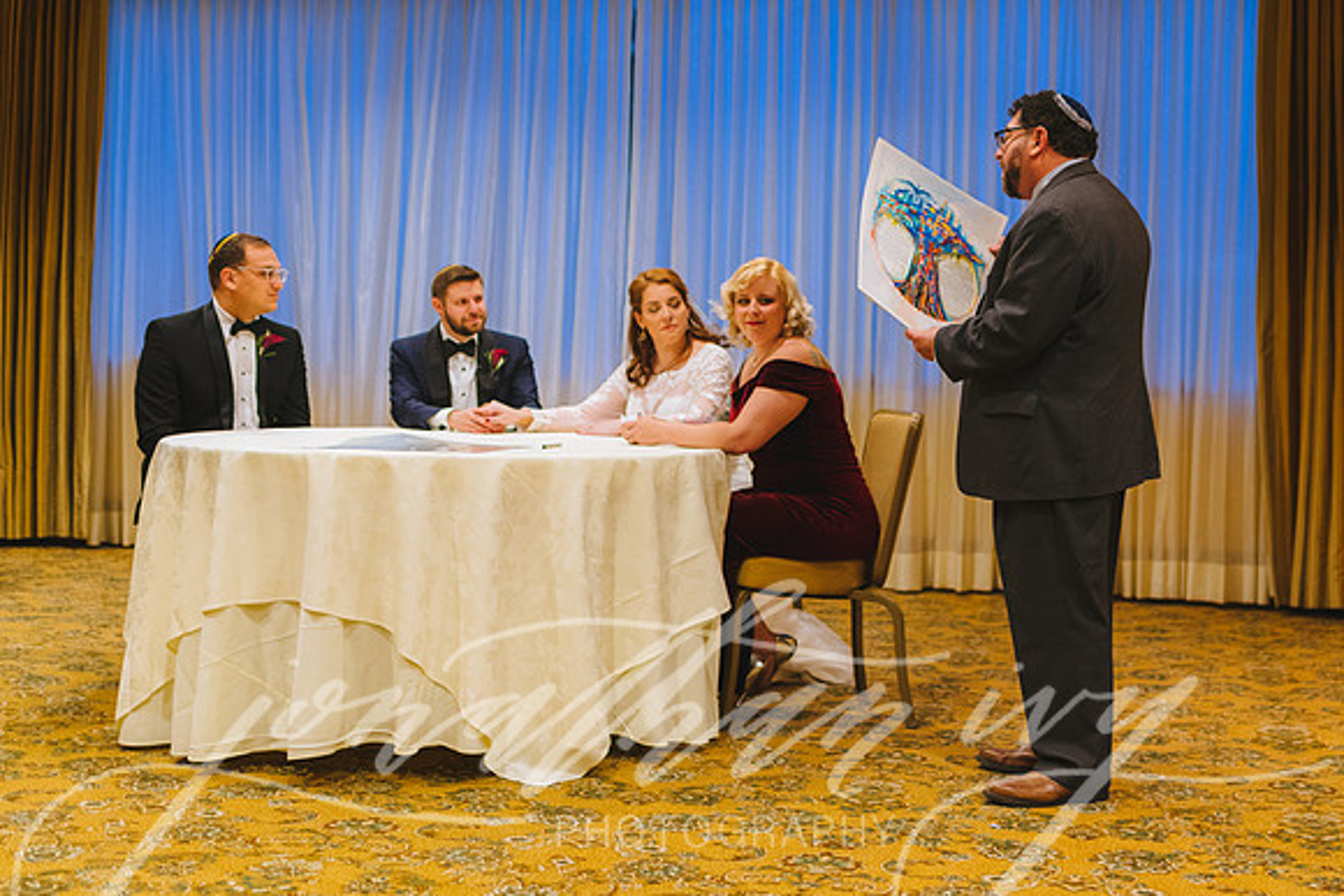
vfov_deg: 29.1
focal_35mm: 46
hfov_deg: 42.5
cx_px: 804
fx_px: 1720
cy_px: 322
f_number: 2
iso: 1600
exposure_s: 1/200
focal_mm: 35
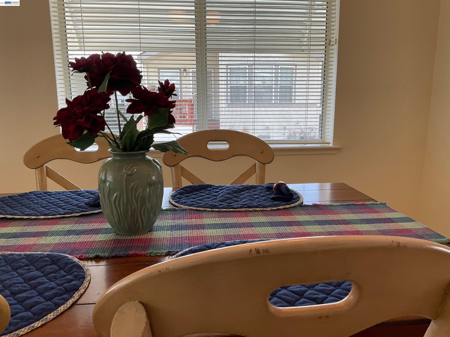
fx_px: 377
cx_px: 225
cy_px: 168
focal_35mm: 29
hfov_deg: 61.7
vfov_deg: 48.2
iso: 20
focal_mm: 3
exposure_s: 1/120
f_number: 1.8
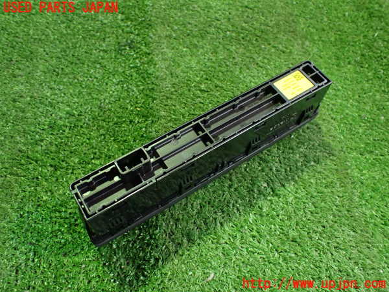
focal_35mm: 30
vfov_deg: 46.8
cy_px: 146
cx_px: 194
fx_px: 337
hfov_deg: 60.0
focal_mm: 5.4
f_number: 2.3
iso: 800
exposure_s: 1/40
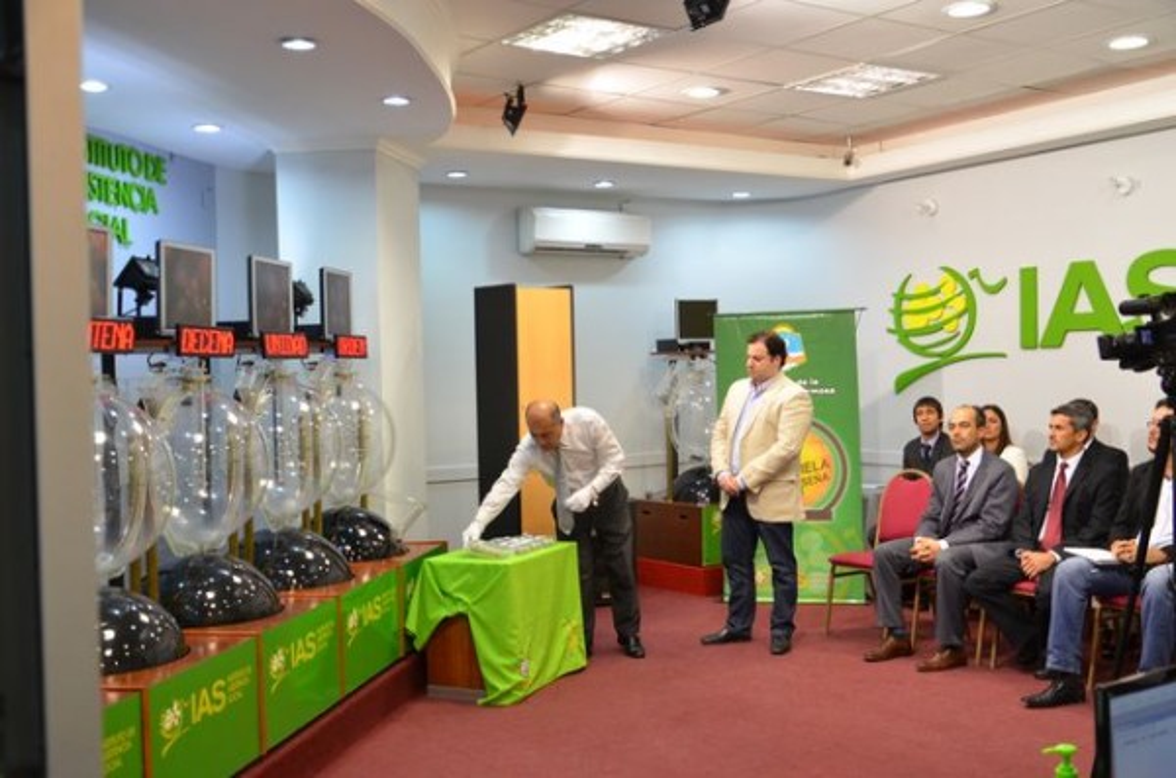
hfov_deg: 51.4
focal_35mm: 38
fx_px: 1222
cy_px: 389
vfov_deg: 35.3
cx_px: 588
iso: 800
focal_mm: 25
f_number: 4.5
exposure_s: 1/60
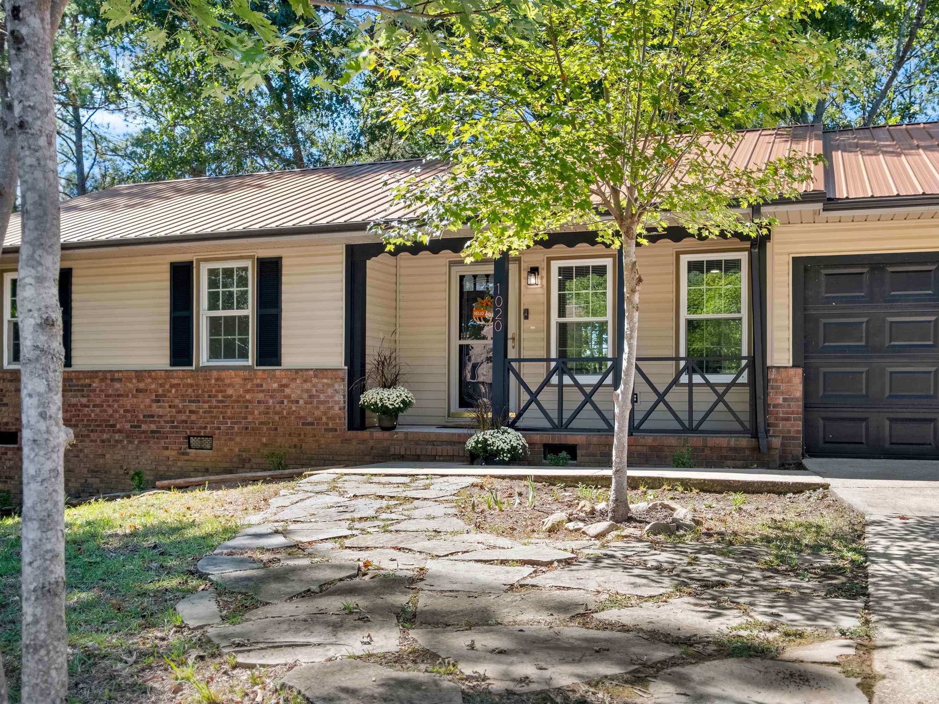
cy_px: 355
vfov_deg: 44.2
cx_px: 491
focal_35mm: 32
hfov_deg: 56.8
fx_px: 868
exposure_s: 1/100
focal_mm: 19.1
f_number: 6.4
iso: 640
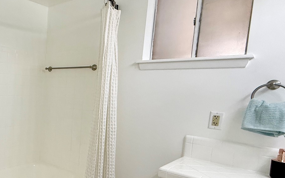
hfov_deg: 51.4
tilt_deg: -5.4
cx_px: 11
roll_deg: -2.6
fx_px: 241
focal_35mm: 31
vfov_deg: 40.3
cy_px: 110
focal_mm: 2.22
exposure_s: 1/120
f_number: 2.2
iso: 200
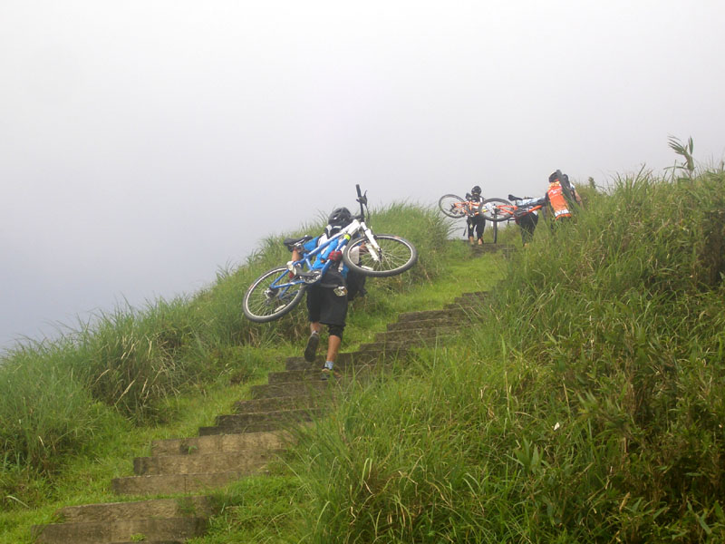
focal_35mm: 88
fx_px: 1843
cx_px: 362
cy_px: 272
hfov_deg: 22.3
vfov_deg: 16.8
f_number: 4.4
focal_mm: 14.6
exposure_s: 1/320
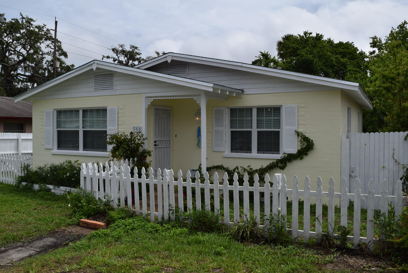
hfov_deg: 57.2
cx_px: 204
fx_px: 374
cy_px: 136
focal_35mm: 33
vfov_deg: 40.0
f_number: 11
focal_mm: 22
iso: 200
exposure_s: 1/500
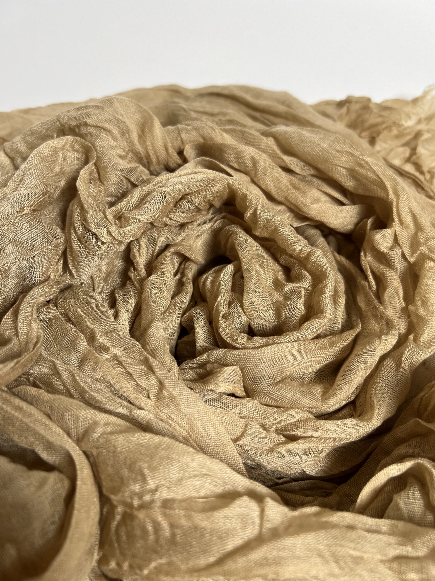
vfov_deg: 67.3
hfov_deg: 53.1
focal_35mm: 26
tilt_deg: -49.8
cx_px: 218
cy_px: 290
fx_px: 436
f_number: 1.5
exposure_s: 1/60
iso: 80
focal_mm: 5.7
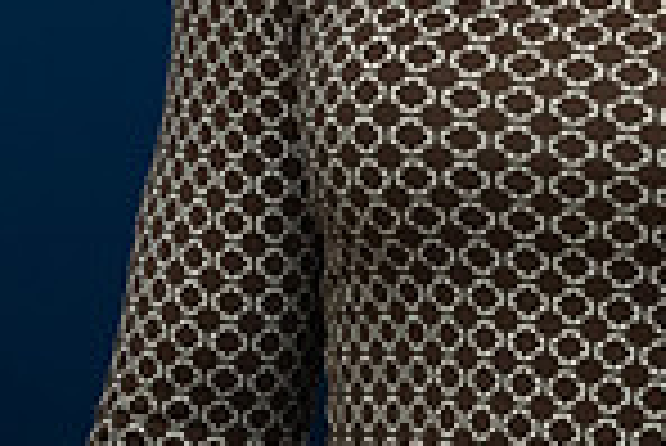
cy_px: -363
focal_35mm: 293
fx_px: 5426
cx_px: 603
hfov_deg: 7.0
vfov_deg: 4.6
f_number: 2.8
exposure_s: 1/1250
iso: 1600
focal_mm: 75
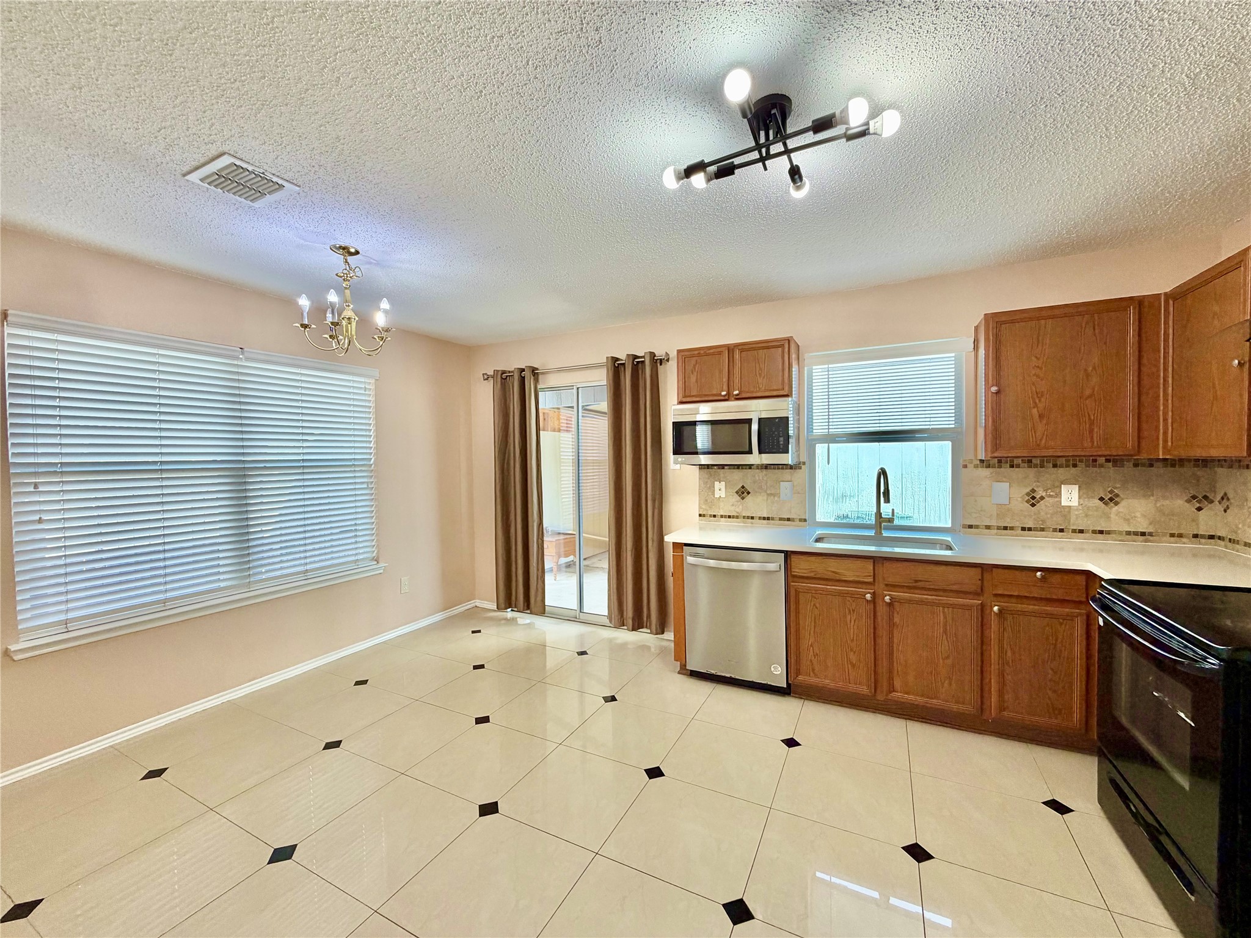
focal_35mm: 14
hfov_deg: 102.1
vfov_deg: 85.7
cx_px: 626
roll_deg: +0.5
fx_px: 506
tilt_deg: -1.1
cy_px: 469
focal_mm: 2.22
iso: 100
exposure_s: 1/120
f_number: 2.2
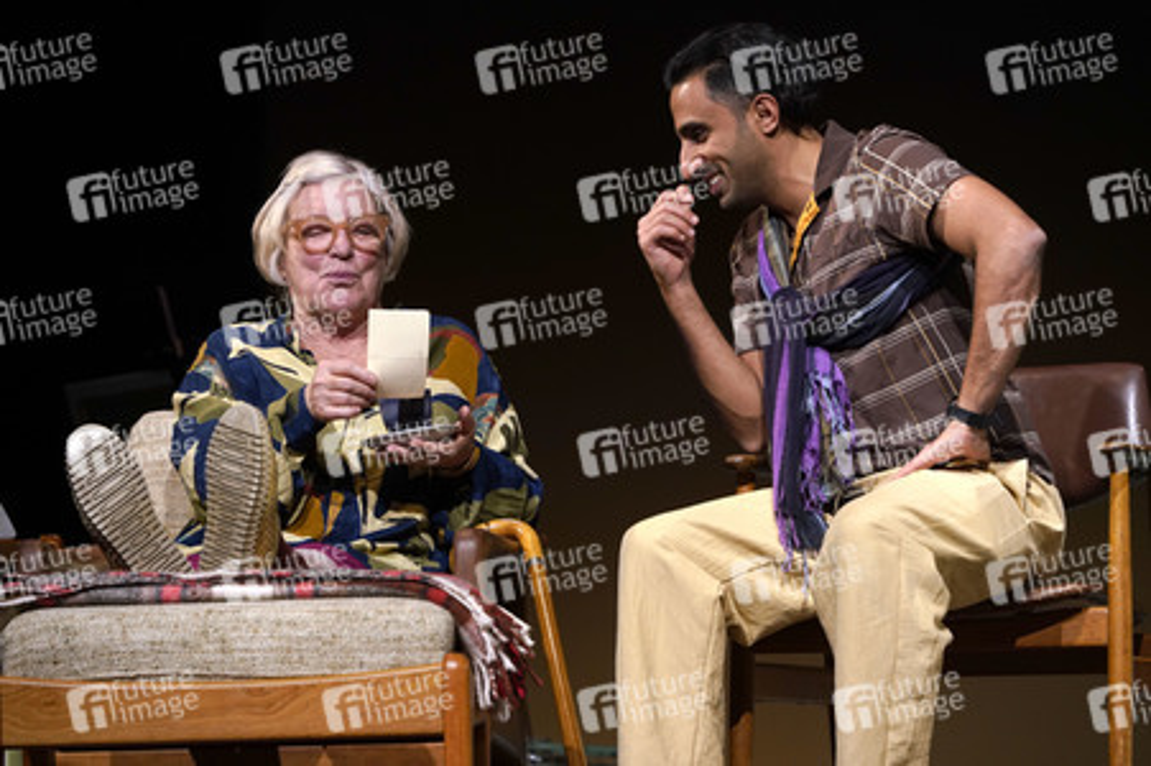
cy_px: 383
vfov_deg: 8.3
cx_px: 576
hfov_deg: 12.4
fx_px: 5303
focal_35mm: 166
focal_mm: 166
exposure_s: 1/200
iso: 1600
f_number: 5.6
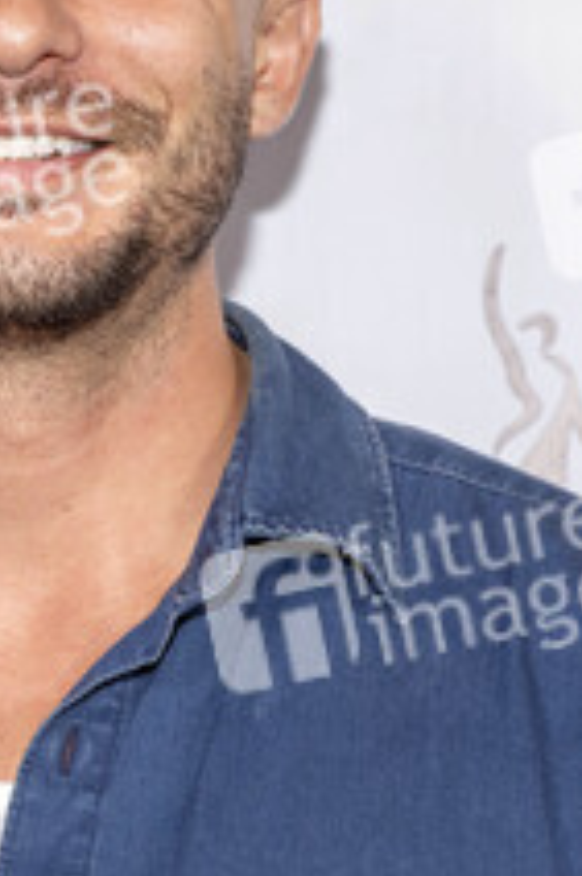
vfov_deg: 11.4
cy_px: 388
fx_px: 4396
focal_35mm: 181
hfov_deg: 7.5
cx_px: 37
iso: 640
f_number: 6.3
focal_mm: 96
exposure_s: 1/200
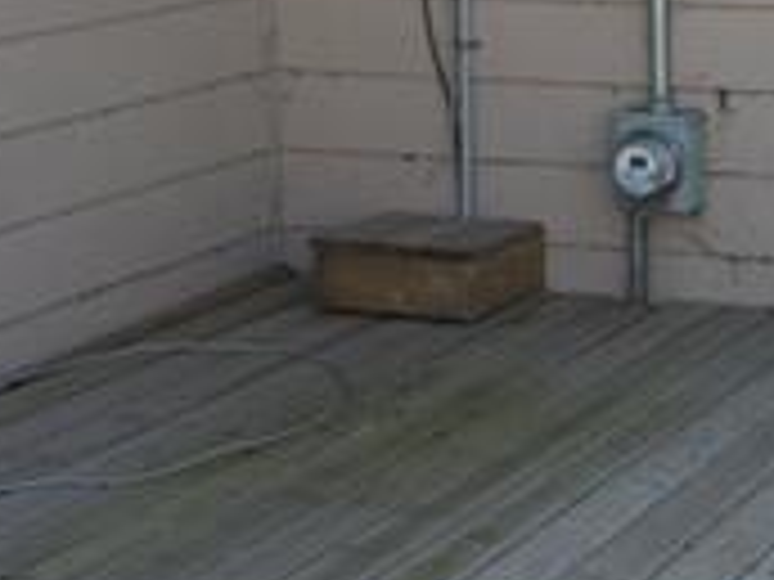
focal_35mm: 108
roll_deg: -0.2
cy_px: 72
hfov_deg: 17.3
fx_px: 2415
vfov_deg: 13.6
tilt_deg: -8.5
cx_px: 936
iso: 25
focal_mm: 4.15
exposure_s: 1/212
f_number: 2.2
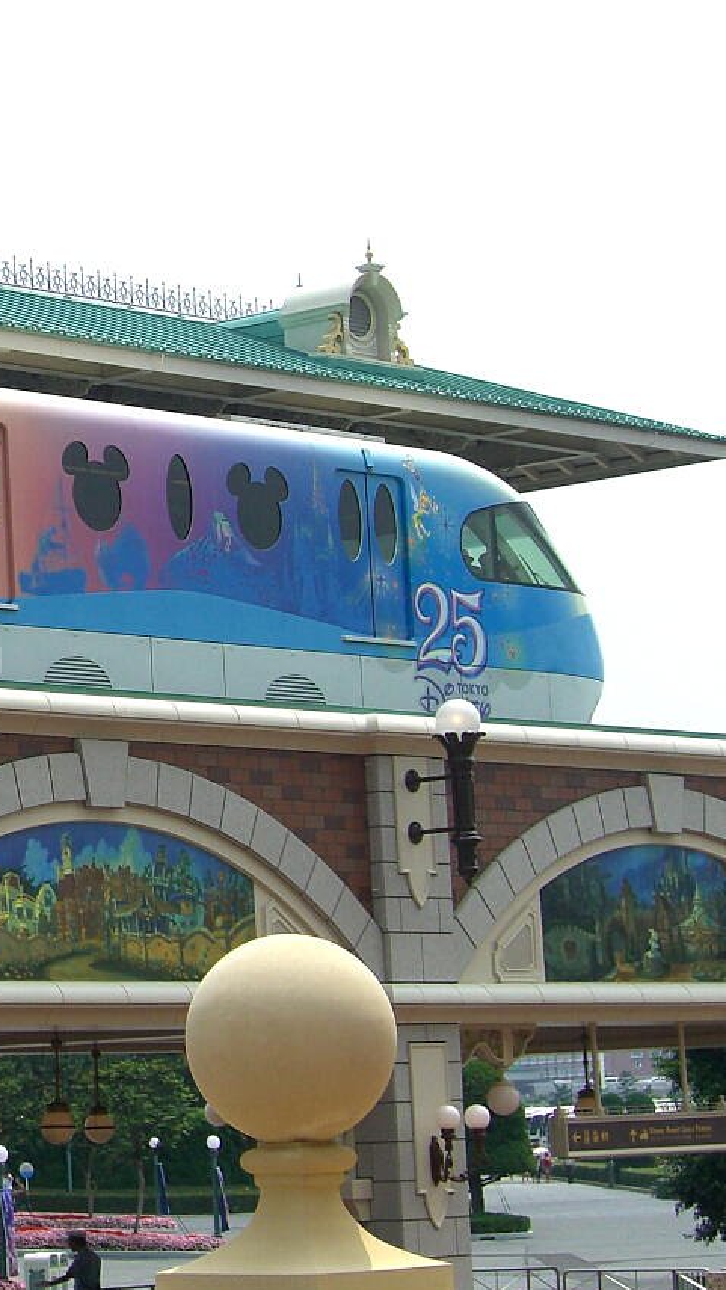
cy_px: 453
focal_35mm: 115
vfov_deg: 18.6
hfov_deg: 10.2
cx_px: -306
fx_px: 3935
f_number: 6.8
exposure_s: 1/320
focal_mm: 11.5
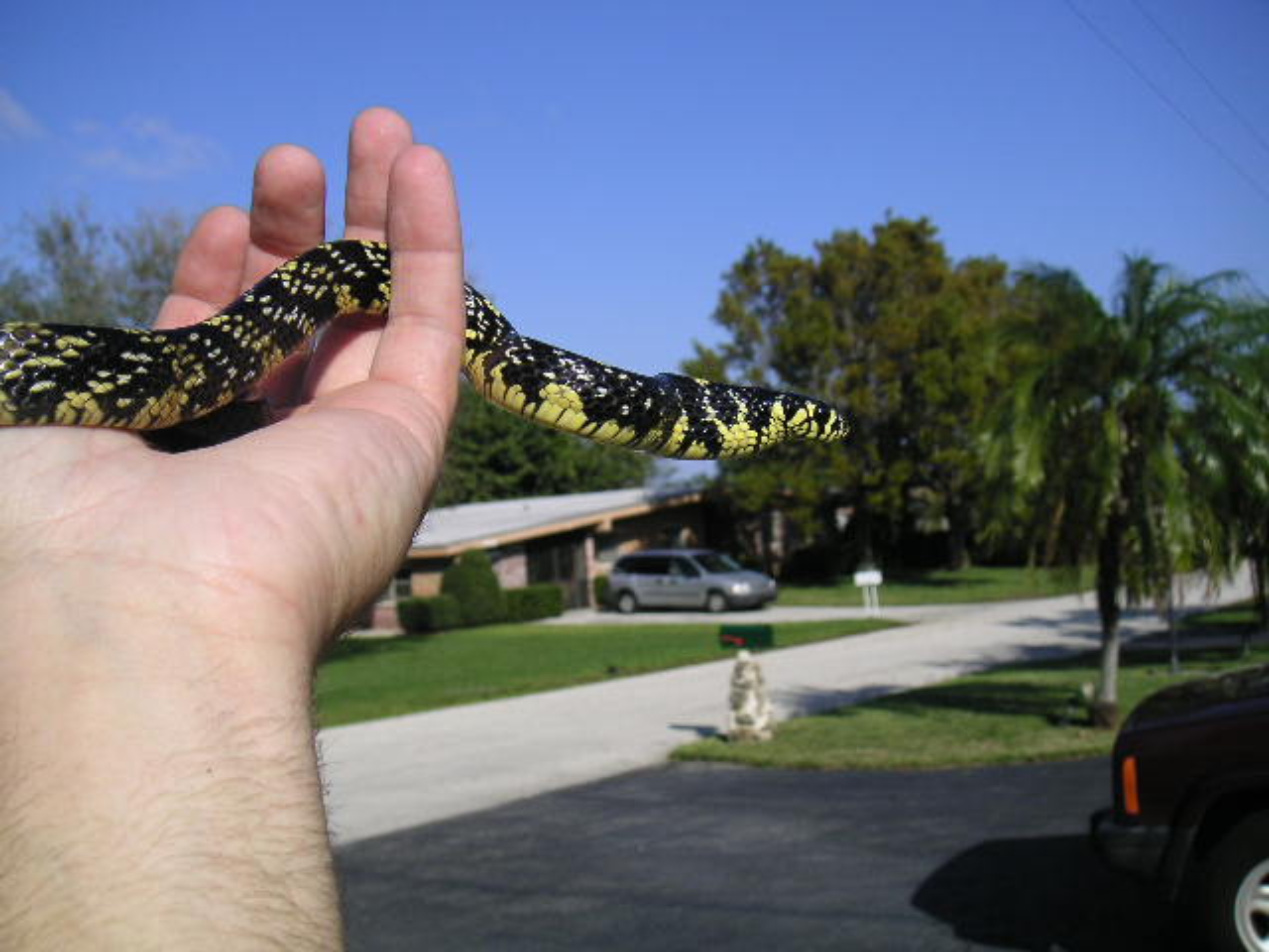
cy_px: 476
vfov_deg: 37.7
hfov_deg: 49.0
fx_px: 1393
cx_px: 634
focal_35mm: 38
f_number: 6.7
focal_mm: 6
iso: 50
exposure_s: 1/250
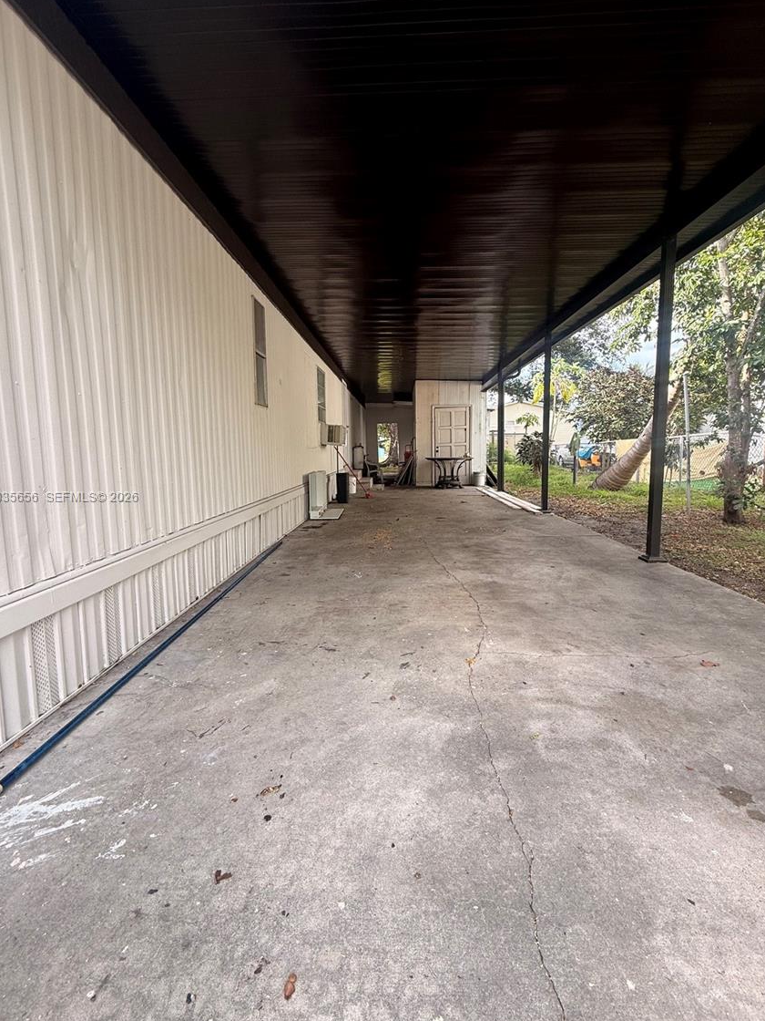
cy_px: 498
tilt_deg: -5.6
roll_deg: +1.1
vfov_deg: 98.2
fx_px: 442
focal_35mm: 15
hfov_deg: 81.7
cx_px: 379
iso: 50
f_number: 2.2
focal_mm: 2.22
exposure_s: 1/124
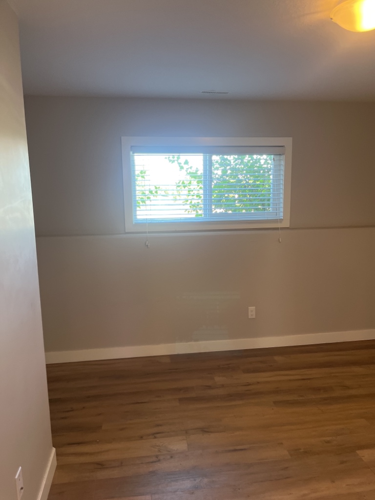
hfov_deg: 53.1
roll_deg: +1.5
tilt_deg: -13.6
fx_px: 376
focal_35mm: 26
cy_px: 250
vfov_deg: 67.3
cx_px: 188
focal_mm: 5.1
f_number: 1.6
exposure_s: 1/60
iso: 125
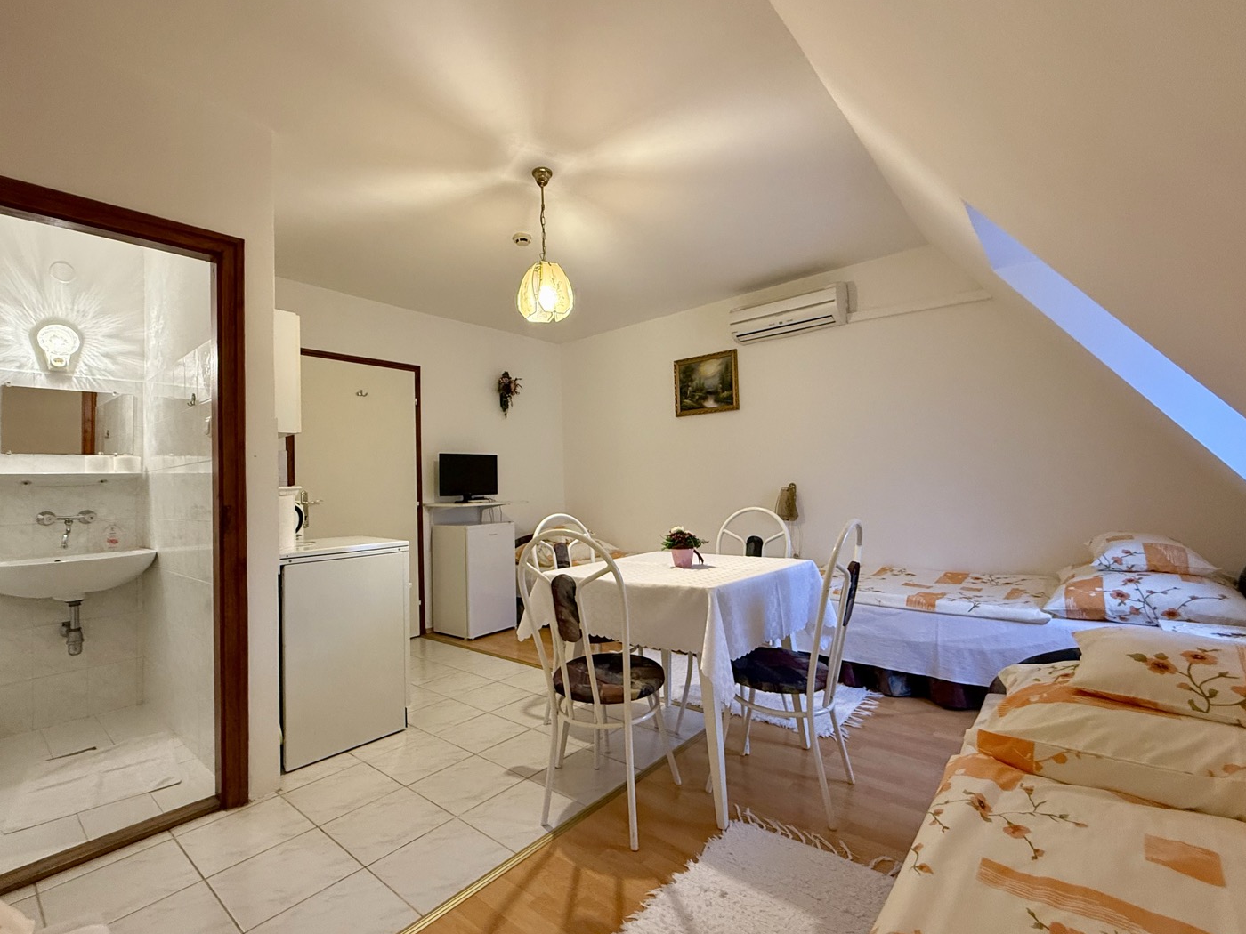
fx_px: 576
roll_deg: +1.7
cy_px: 464
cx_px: 598
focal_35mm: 16
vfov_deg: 78.1
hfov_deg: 94.4
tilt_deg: +2.4
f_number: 2.2
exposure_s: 1/50
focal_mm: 2.22
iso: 400
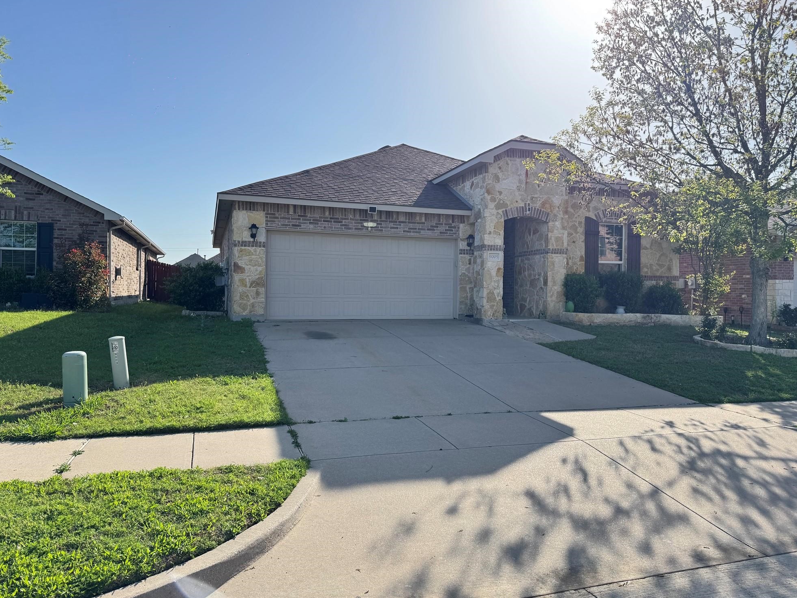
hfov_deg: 69.4
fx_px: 576
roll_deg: -0.4
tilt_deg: +0.1
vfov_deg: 54.9
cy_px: 287
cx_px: 403
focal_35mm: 25
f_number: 1.78
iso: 80
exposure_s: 1/2959
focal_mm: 6.76
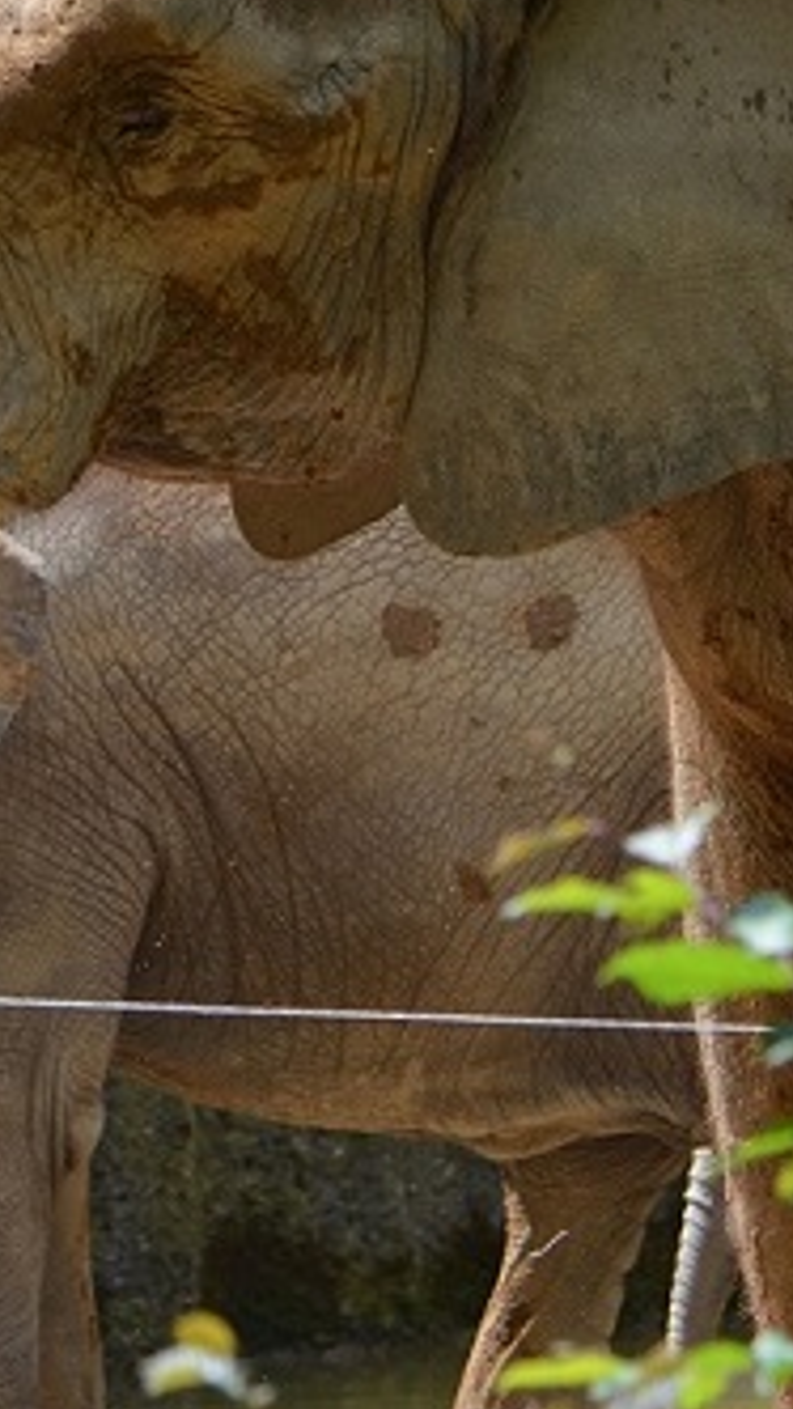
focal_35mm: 320
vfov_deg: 6.7
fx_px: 11950
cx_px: 142
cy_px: 110
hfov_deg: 3.8
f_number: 5
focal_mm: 86
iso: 400
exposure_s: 1/1250
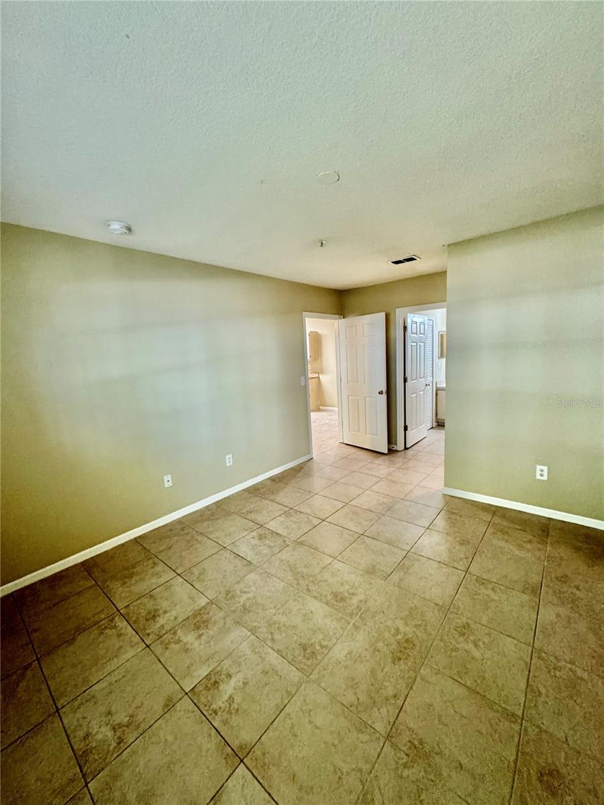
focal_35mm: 14
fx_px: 326
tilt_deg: -9.4
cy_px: 402
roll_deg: +2.9
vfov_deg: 102.1
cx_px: 302
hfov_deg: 85.7
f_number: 2.2
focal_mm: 2.22
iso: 640
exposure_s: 1/60
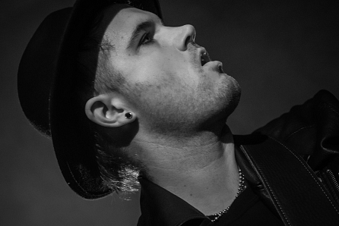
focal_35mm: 113
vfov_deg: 12.1
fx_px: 1065
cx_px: 165
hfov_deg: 18.1
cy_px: 99
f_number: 2.8
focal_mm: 70
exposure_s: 1/100
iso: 3200
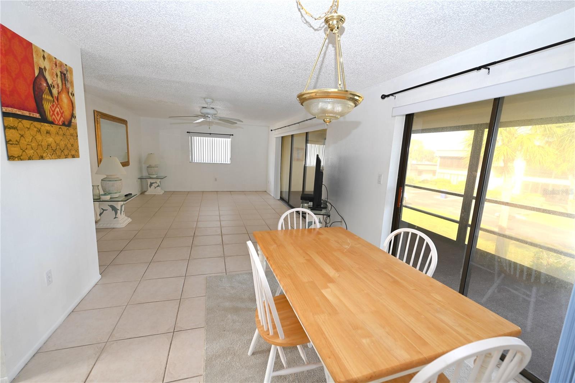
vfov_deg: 77.3
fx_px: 240
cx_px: 288
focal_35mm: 15
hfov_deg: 100.4
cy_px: 192
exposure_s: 1/80
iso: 200
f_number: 4.5
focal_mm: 15
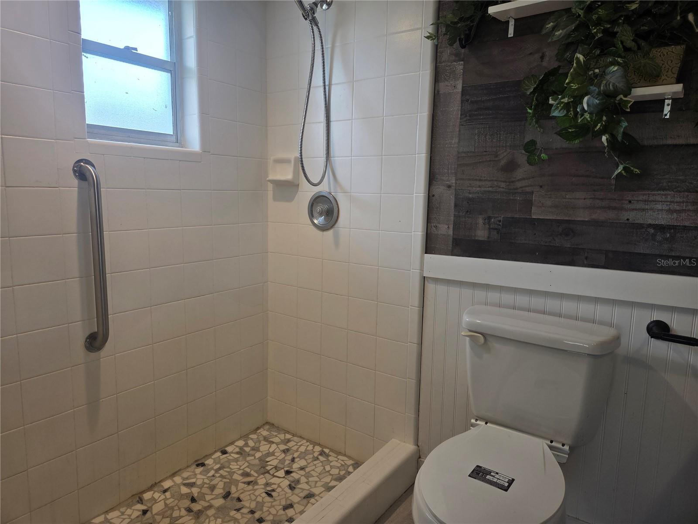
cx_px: 349
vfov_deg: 58.9
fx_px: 464
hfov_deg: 73.9
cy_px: 262
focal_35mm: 23
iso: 50
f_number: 1.8
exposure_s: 1/120
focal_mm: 5.4
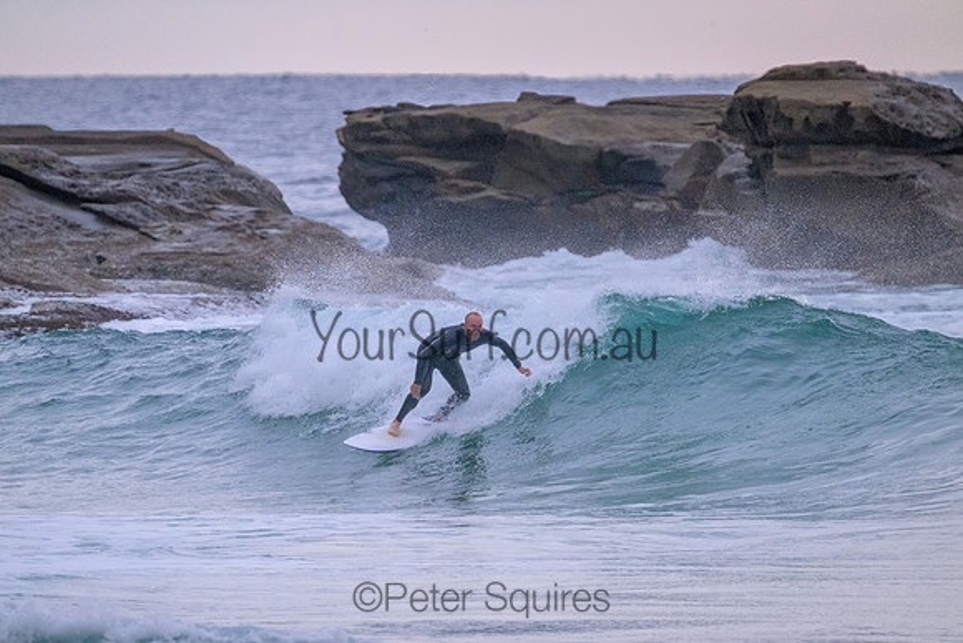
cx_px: 482
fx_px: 21690
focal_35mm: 811
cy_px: 322
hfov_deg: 2.5
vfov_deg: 1.7
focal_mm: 800
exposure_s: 1/320
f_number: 11
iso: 9000
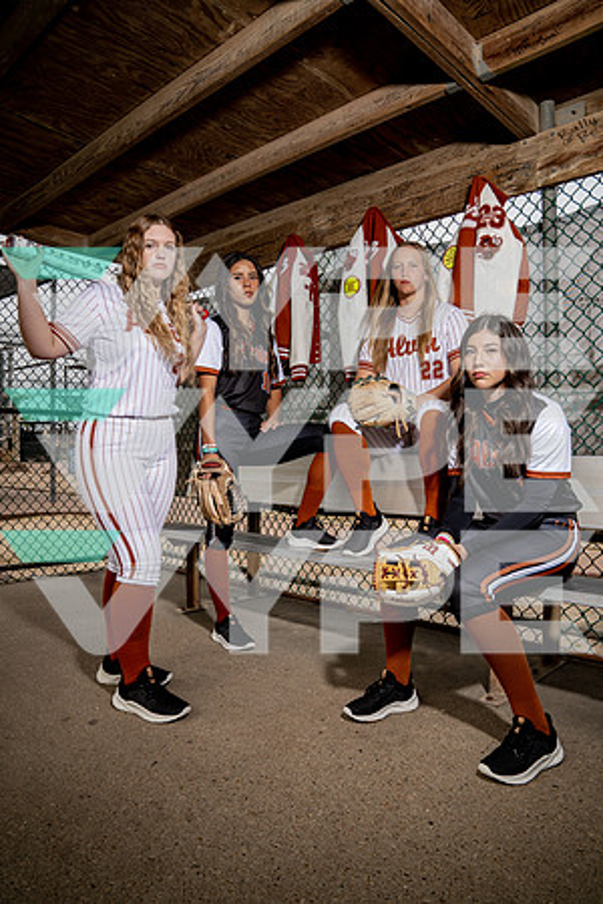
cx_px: 302
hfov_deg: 53.1
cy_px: 452
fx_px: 603
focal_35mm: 24
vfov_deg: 73.7
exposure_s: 1/250
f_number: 8
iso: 100
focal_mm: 24
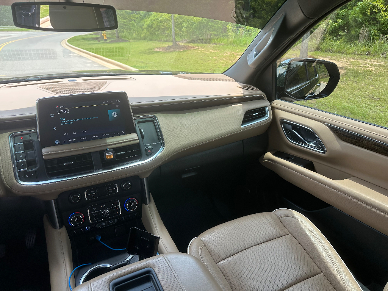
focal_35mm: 24
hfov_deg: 71.6
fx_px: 269
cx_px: 194
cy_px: 146
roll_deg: +0.6
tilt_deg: -23.1
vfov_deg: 56.8
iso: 80
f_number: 1.78
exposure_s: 1/404
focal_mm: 6.86
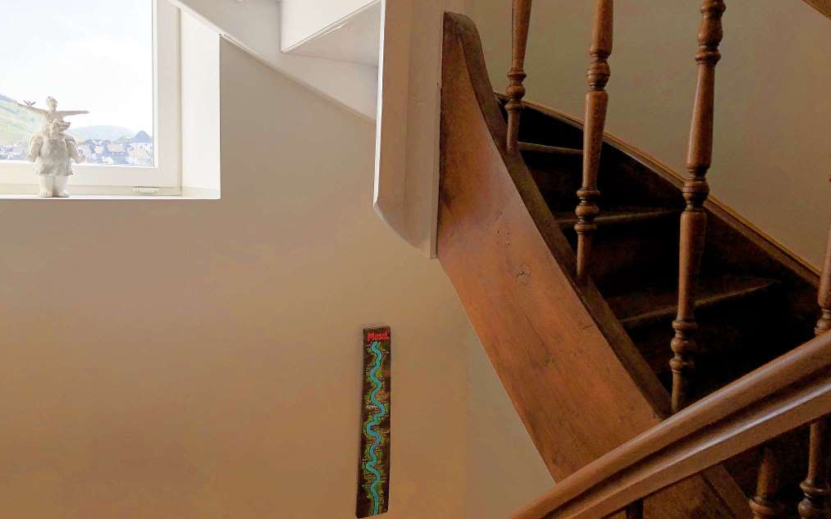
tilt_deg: -3.2
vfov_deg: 41.8
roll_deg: -0.9
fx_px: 679
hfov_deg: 62.9
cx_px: 413
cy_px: 244
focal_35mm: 30
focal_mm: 3.99
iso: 20
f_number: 1.8
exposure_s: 1/444
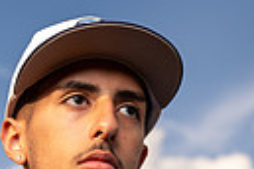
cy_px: 428
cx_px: 79
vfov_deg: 8.1
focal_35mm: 154
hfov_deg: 13.3
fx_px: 1086
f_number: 4
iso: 250
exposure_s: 1/1250
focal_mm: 44
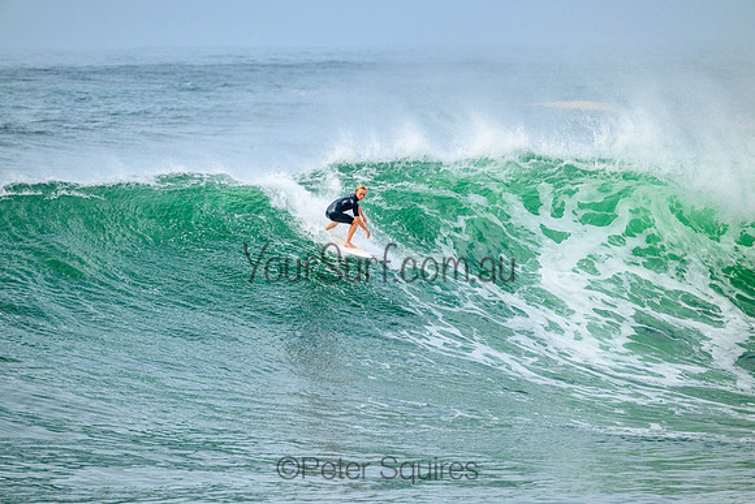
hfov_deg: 3.6
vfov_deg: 2.4
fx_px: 12166
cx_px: 378
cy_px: 252
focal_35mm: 580
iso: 1250
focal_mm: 580
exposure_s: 1/2500
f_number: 11
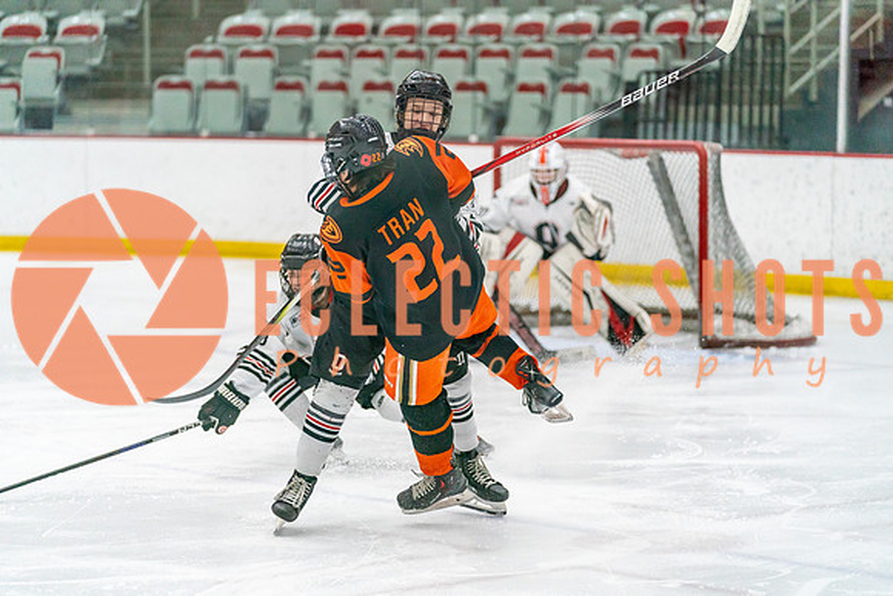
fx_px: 3275
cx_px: 446
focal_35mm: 132
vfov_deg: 10.4
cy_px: 298
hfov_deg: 15.5
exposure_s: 1/1250
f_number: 2.8
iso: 3200
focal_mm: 132
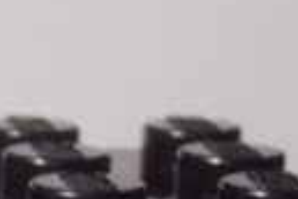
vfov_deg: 4.9
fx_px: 2218
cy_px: 600
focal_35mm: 268
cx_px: -240
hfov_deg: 7.5
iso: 125
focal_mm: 6.61
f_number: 3.9
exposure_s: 1/40
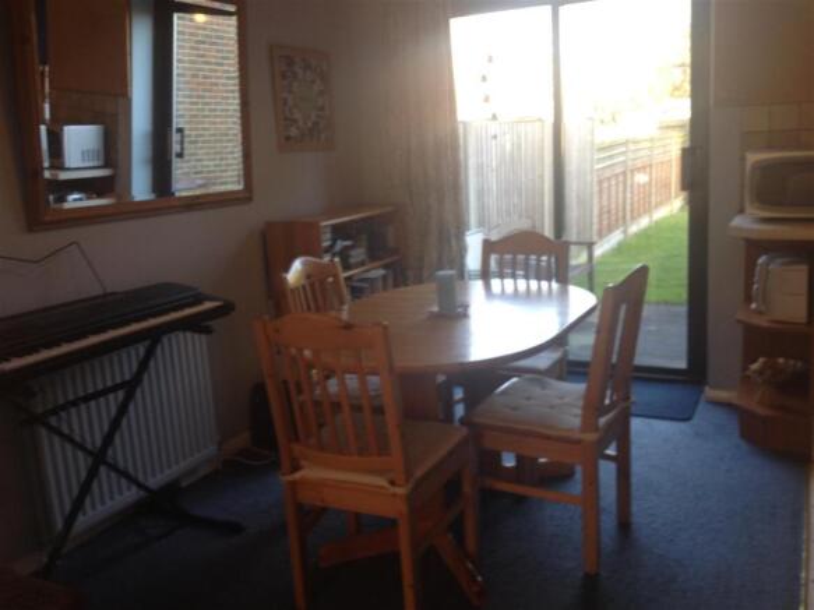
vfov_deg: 40.7
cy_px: 305
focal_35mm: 35
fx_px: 823
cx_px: 407
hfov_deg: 52.6
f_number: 2.4
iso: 50
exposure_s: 1/30
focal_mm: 4.28
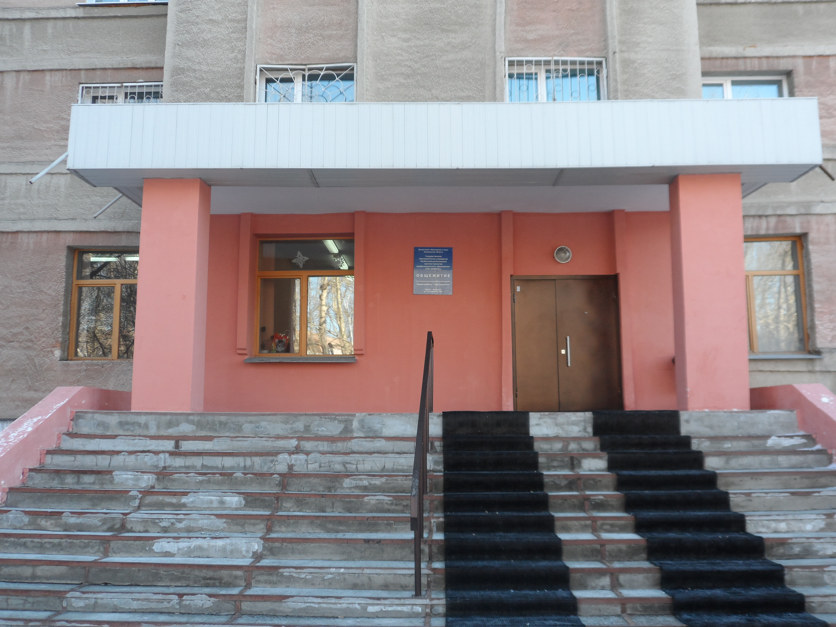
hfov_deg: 56.8
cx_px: 418
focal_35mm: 32
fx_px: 773
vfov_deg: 44.2
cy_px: 314
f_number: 3.3
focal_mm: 5.8
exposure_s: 1/125
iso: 80
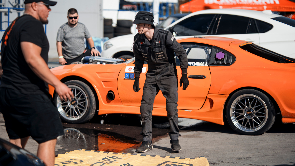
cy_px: 83
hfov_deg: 23.9
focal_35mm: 89
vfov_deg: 13.6
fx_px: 696
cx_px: 148
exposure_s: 1/200
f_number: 1.8
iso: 100
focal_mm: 85
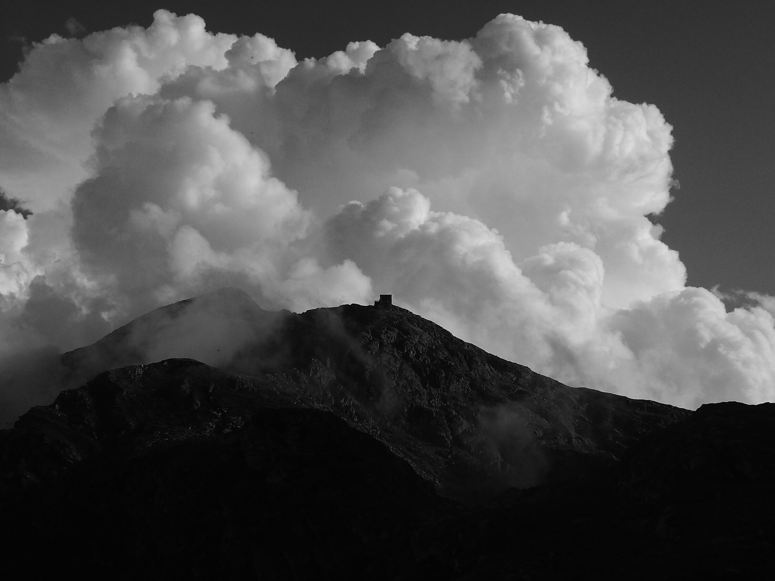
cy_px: 290
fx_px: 1030
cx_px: 388
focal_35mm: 46
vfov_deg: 31.5
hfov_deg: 41.2
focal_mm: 9.8
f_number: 5
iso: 100
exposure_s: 1/1600
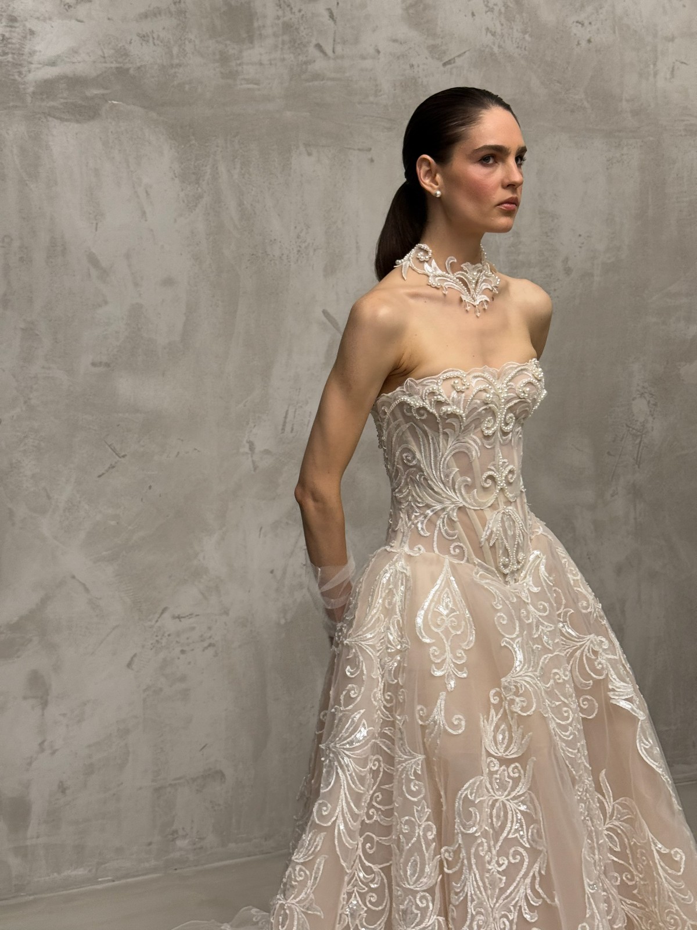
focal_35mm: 48
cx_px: 348
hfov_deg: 30.3
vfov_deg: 39.7
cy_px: 465
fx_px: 1289
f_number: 1.78
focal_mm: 6.76
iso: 100
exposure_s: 1/107
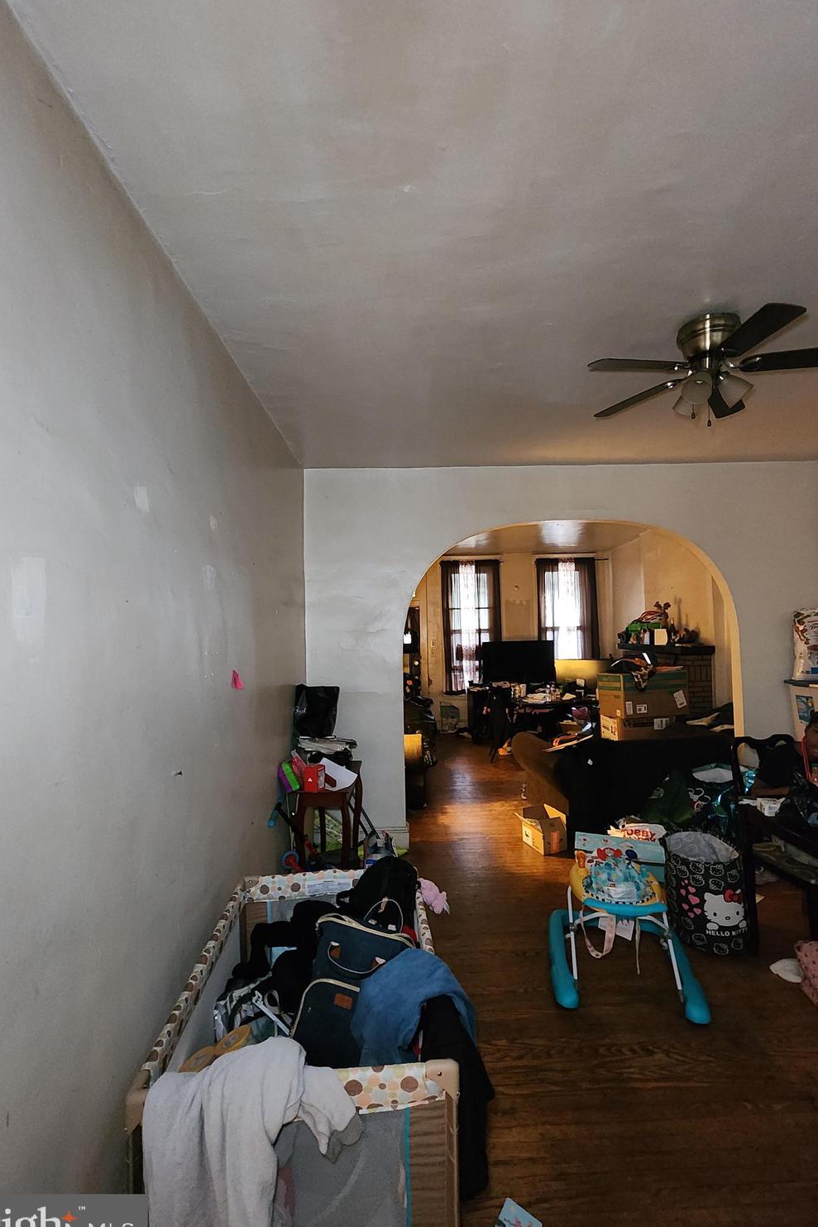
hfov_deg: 81.2
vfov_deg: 104.2
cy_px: 626
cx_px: 418
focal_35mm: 14
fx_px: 477
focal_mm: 2.2
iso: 1000
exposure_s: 1/24
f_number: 2.2
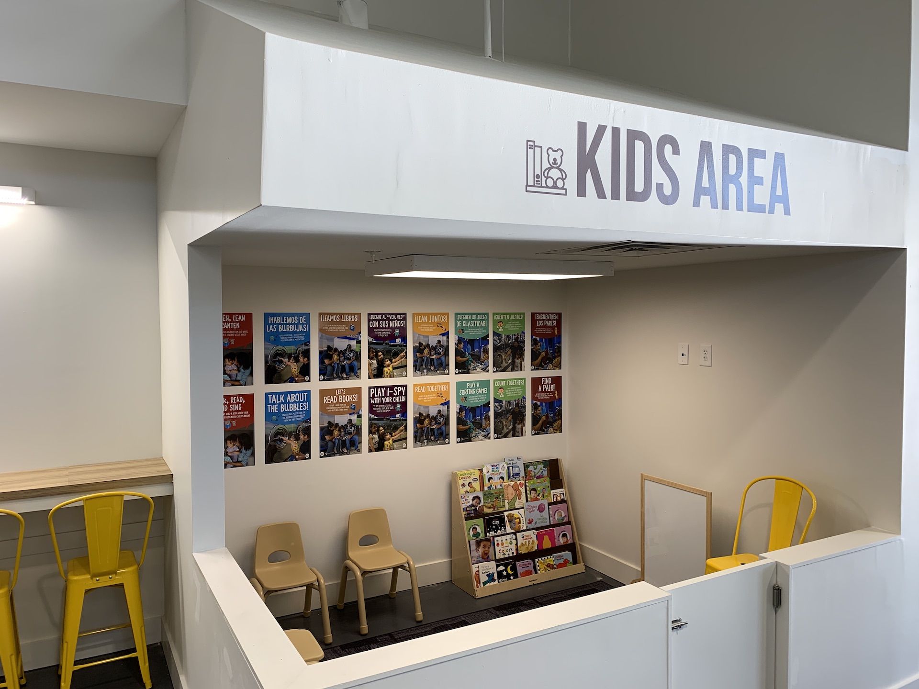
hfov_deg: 67.3
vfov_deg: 53.1
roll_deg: -0.7
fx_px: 690
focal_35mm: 26
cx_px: 460
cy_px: 344
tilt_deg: -2.3
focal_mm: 4.25
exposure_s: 1/120
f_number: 1.8
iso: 32
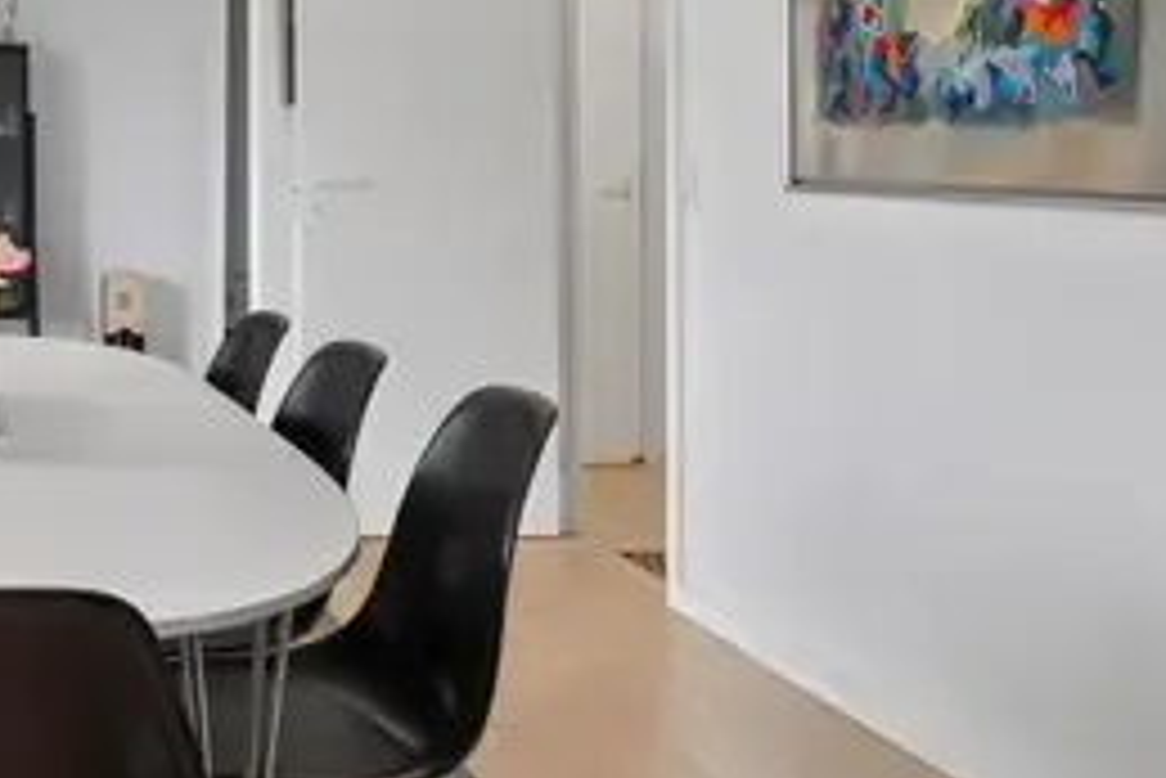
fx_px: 1653
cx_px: -108
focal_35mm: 51
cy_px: 139
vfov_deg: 26.0
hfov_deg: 33.9
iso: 400
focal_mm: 22
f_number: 8
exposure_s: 1/15
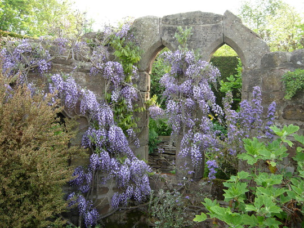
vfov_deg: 39.7
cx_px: 152
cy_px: 114
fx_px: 316
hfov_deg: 51.4
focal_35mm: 36
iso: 50
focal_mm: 7.5
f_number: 2.7
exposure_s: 1/78.3
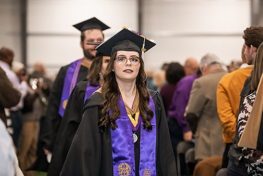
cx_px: 132
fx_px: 848
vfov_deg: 11.8
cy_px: 88
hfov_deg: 17.6
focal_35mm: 116
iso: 2000
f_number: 3.2
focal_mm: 116
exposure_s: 1/200
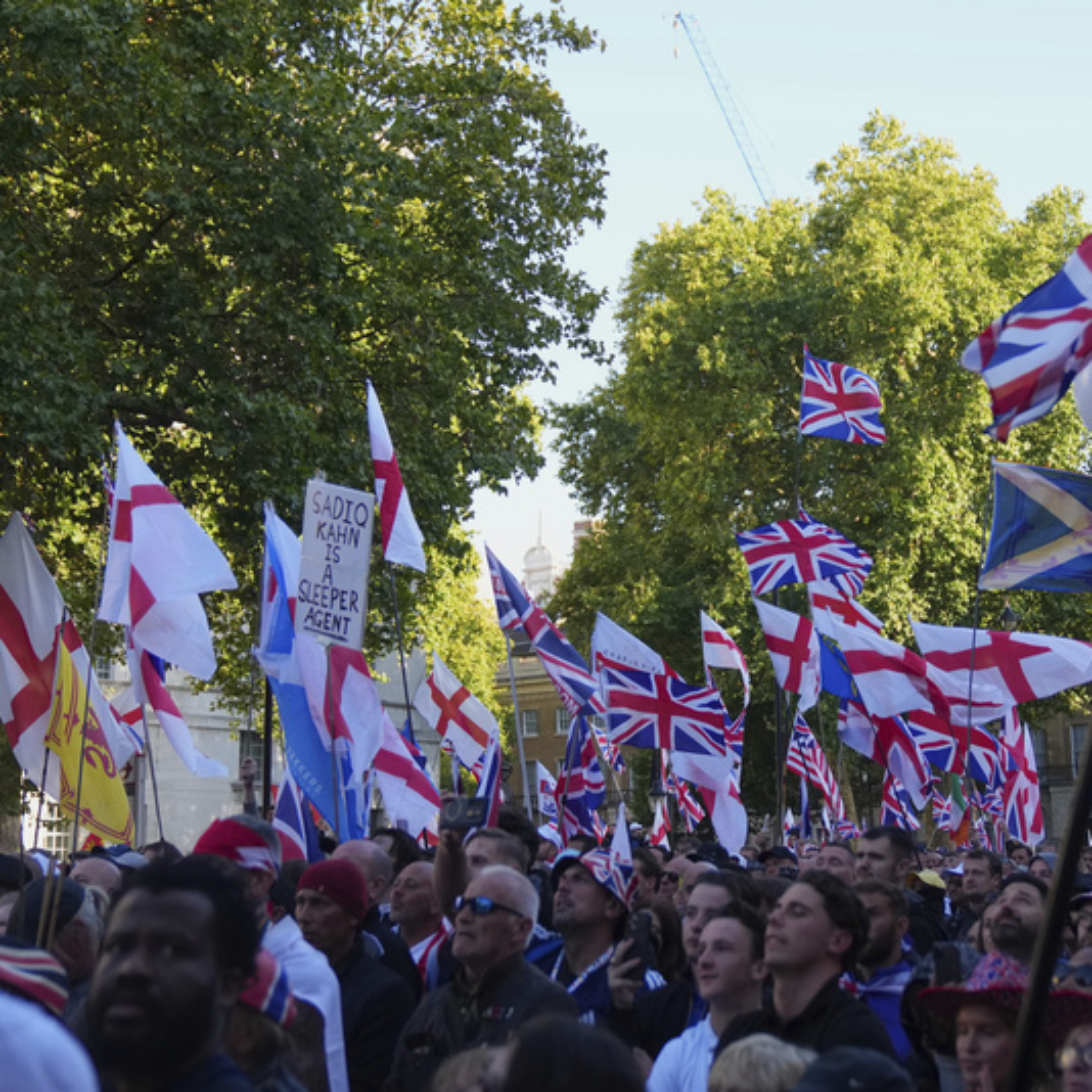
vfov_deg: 30.0
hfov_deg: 29.8
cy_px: 457
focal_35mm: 57
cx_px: 734
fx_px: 2034
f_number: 2.8
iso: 800
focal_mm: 35
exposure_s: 1/2000
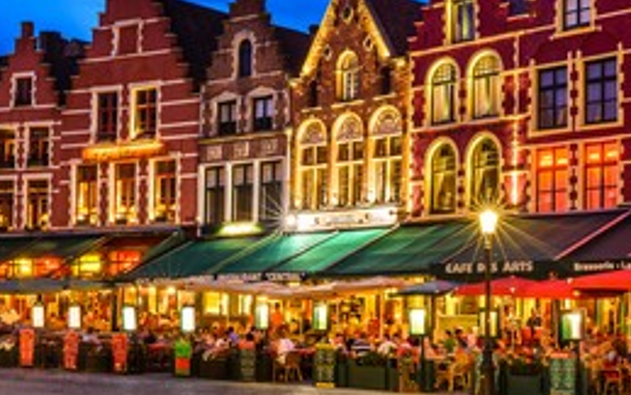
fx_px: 1342
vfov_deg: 16.6
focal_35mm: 78
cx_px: 519
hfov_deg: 25.9
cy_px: 95
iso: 100
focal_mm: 36
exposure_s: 6
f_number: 10
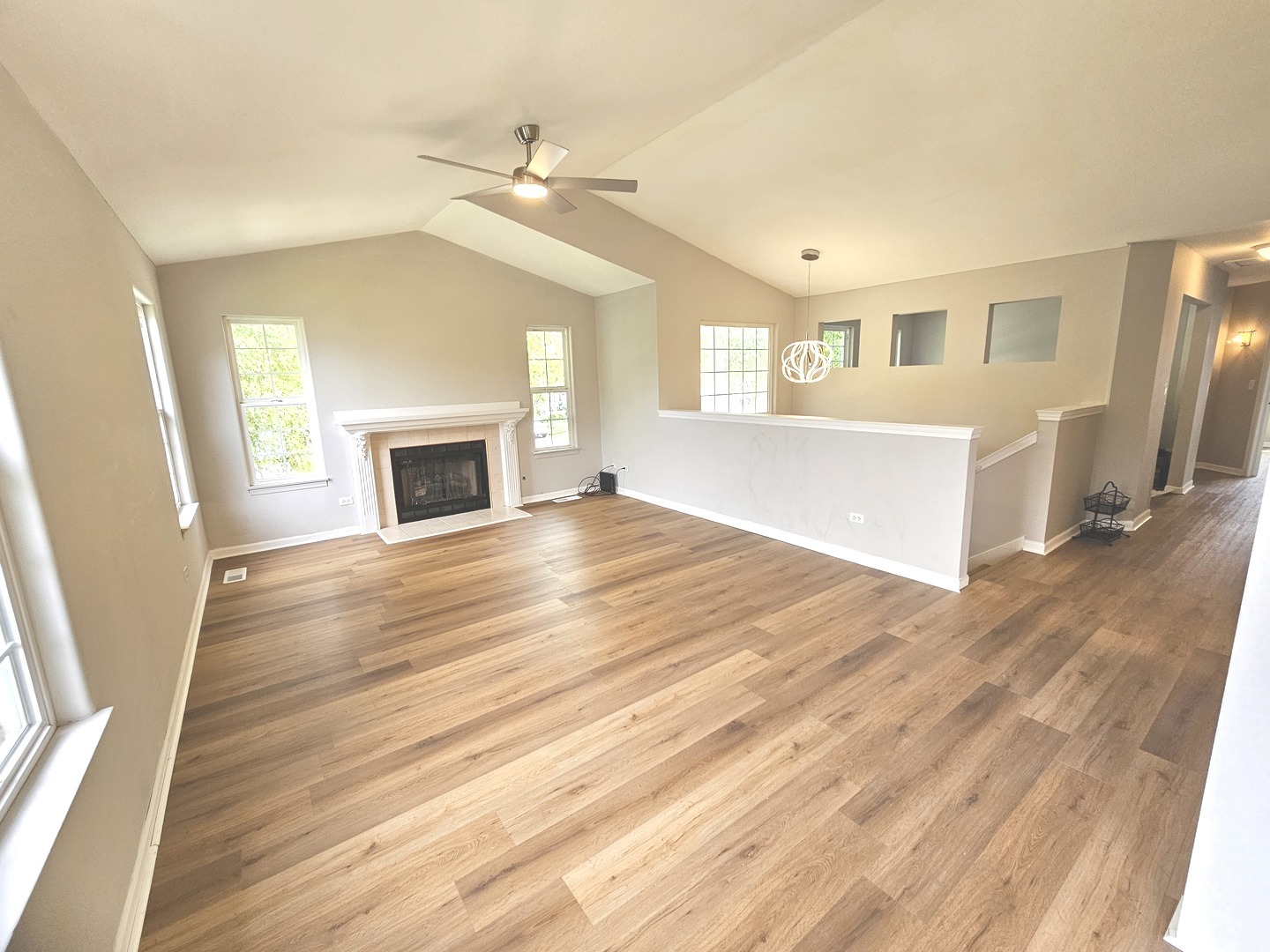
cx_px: 635
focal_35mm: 13
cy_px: 476
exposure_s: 1/60
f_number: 2.2
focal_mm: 2.2
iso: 80
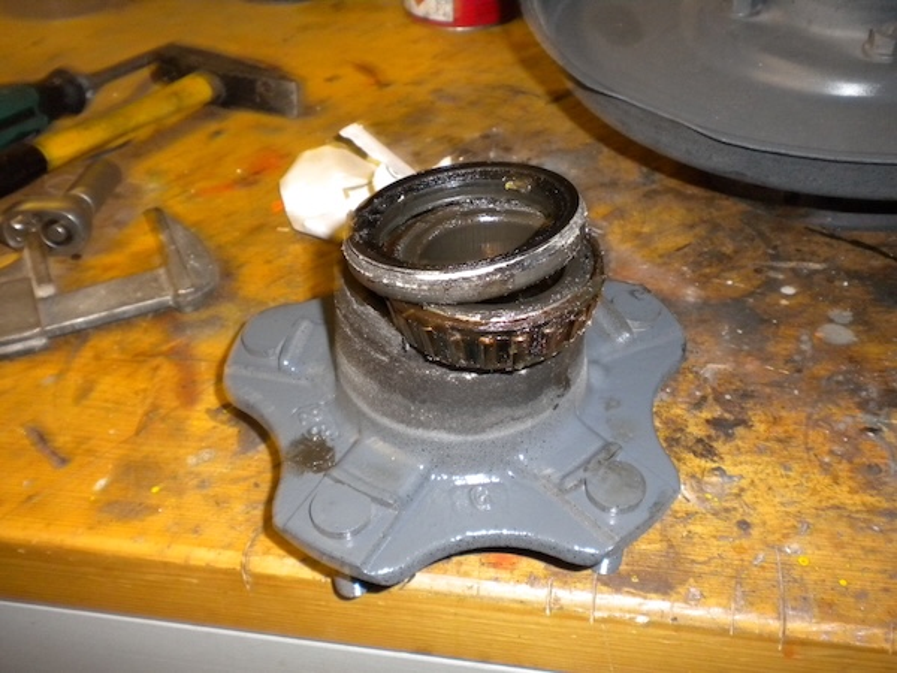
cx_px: 448
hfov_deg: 52.6
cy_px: 336
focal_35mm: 35
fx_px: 907
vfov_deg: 40.7
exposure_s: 1/30
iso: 400
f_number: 4.6
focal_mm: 6.3
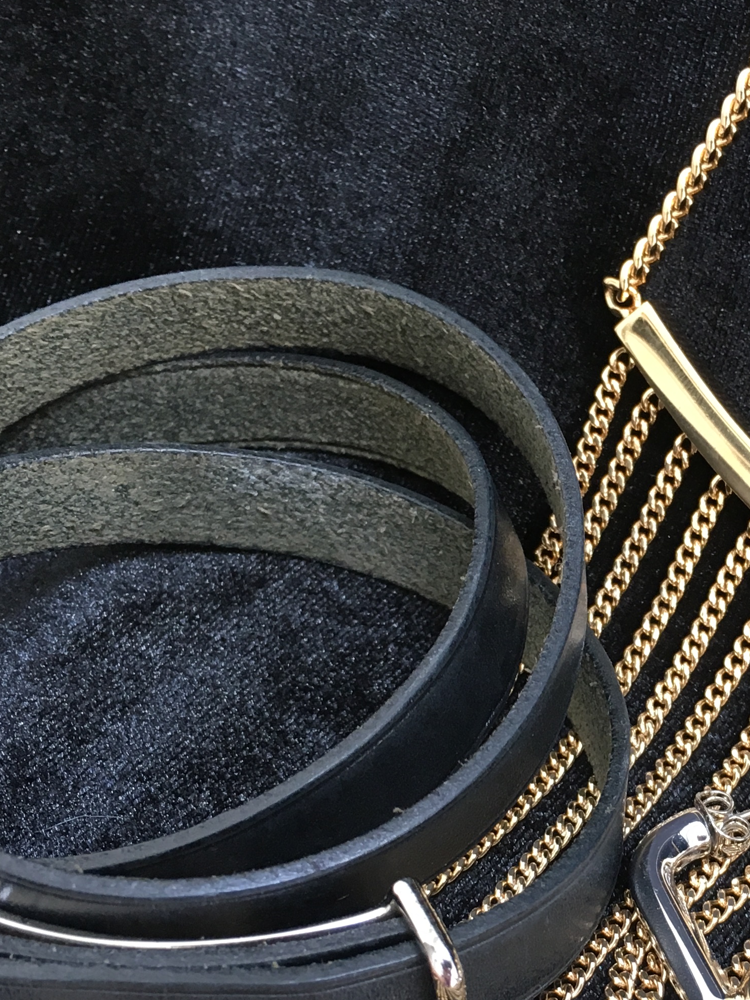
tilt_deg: -46.0
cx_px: 748
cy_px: 694
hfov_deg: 23.8
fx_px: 1705
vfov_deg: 32.3
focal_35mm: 59
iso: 64
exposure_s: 1/30
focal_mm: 4.15
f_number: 2.2
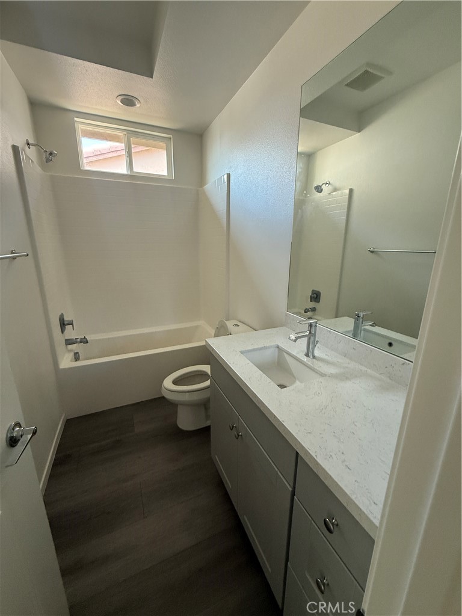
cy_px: 308
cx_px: 231
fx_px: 249
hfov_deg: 85.7
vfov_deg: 102.1
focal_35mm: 14
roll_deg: -1.1
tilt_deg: -15.9
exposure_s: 1/92
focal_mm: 2.22
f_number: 2.2
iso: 320
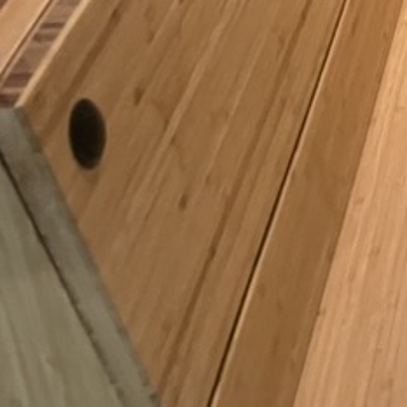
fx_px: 1344
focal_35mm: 101
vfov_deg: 15.8
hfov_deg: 14.1
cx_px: 851
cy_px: -215
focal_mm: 5.1
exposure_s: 1/30
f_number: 1.6
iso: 500
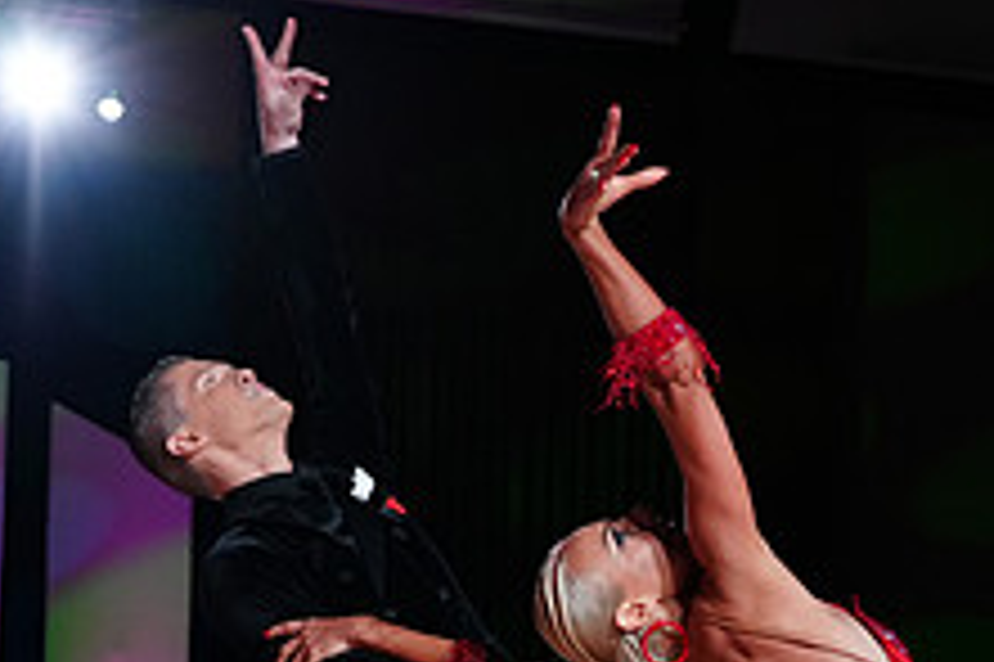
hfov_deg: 18.1
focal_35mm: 113
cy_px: 817
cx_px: 589
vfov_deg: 11.8
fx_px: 3118
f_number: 4
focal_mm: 43
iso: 2500
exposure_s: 1/400
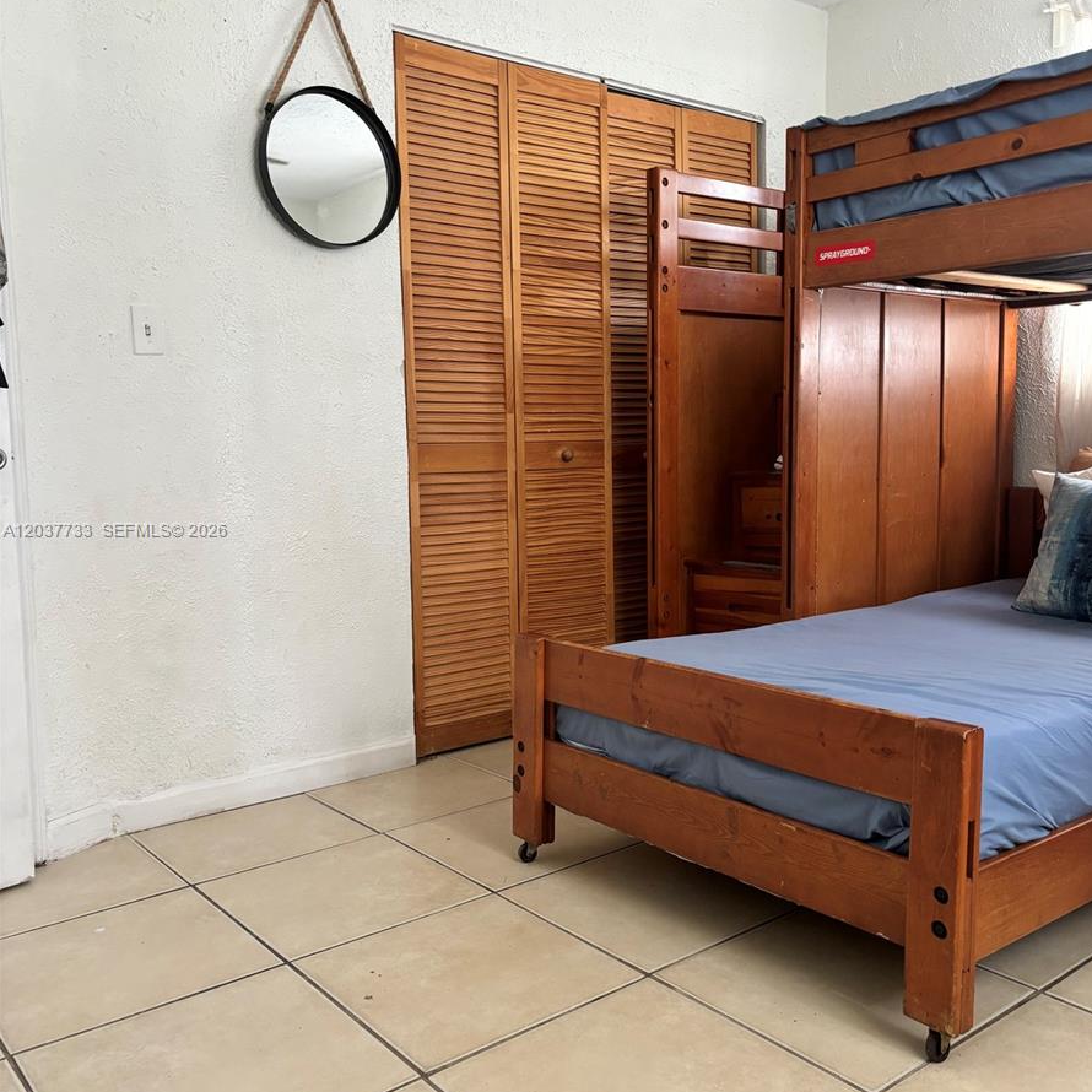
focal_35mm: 31
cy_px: 531
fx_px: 1106
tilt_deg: -5.5
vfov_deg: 52.5
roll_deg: +0.9
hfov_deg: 52.5
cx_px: 551
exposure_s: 1/60
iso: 160
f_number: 1.6
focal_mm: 5.96
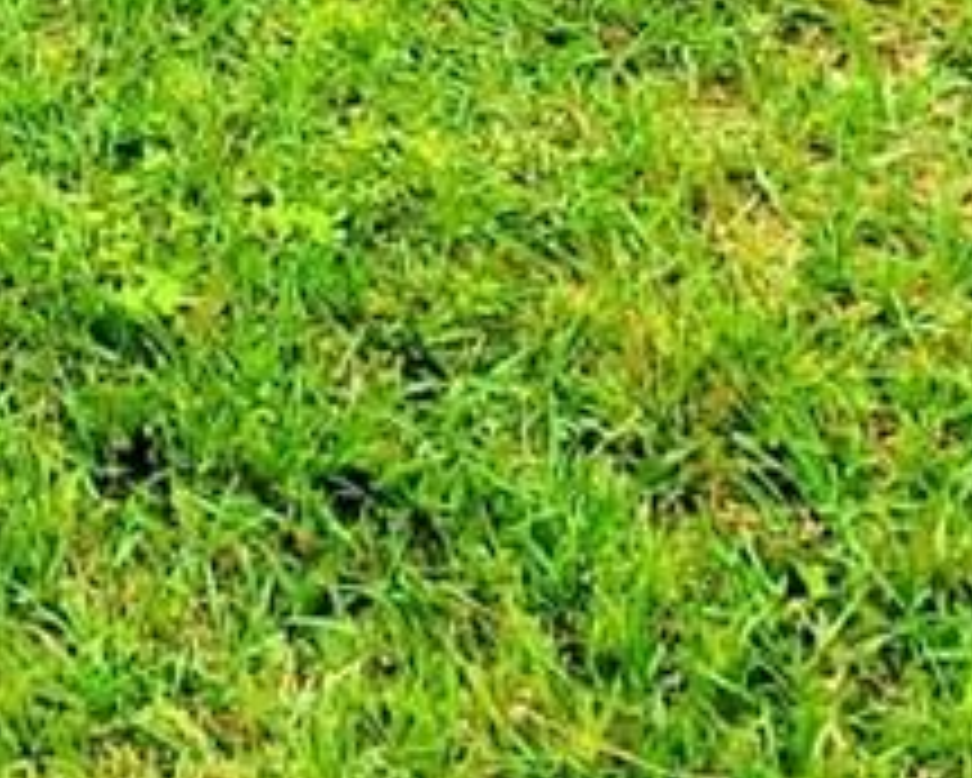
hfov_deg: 19.3
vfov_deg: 11.8
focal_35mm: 94
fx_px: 2705
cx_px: -153
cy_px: -1304
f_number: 2.2
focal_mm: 2.2
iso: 50
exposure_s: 1/1619
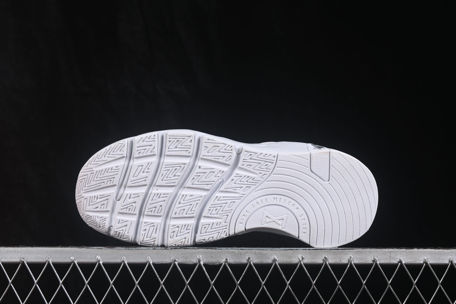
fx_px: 950
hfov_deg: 27.0
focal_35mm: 75
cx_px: 228
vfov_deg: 18.2
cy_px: 152
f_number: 8
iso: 160
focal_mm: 50
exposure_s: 1/100
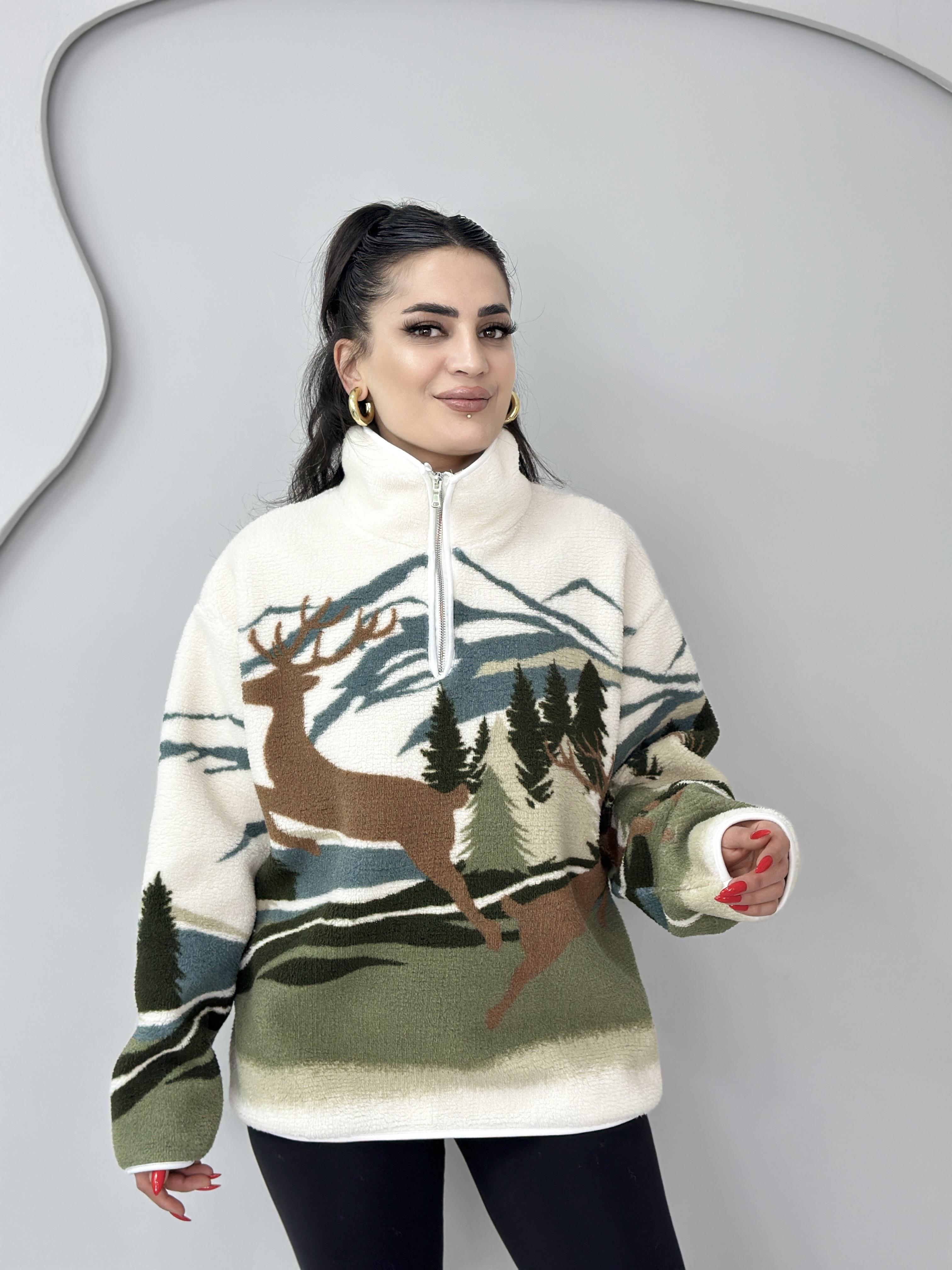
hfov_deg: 30.3
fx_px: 1760
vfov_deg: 39.7
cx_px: 476
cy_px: 635
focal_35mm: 48
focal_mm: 6.86
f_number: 1.78
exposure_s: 1/100
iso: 125
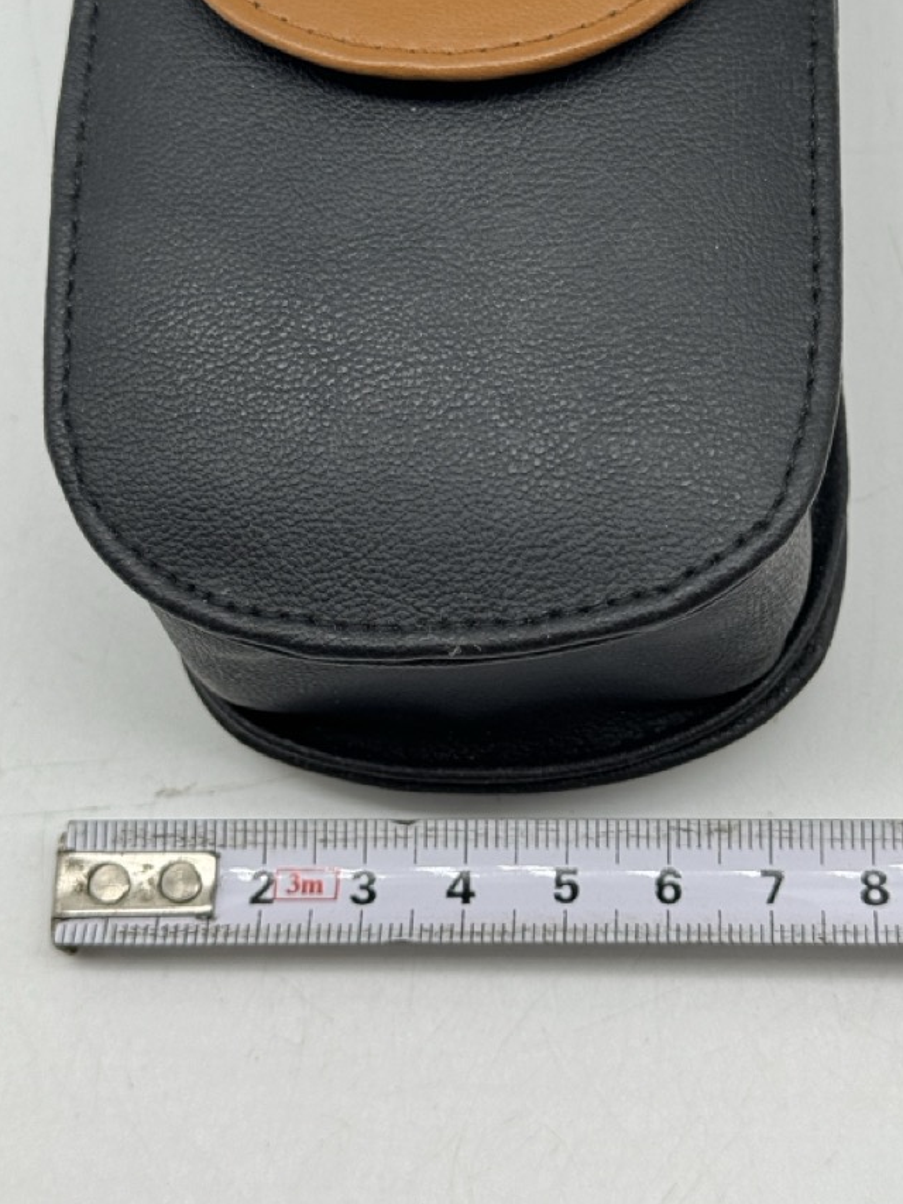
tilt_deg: -66.5
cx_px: 594
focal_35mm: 72
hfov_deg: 20.4
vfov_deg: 26.7
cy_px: 313
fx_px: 2504
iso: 64
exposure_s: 1/354
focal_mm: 6.76
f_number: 1.78
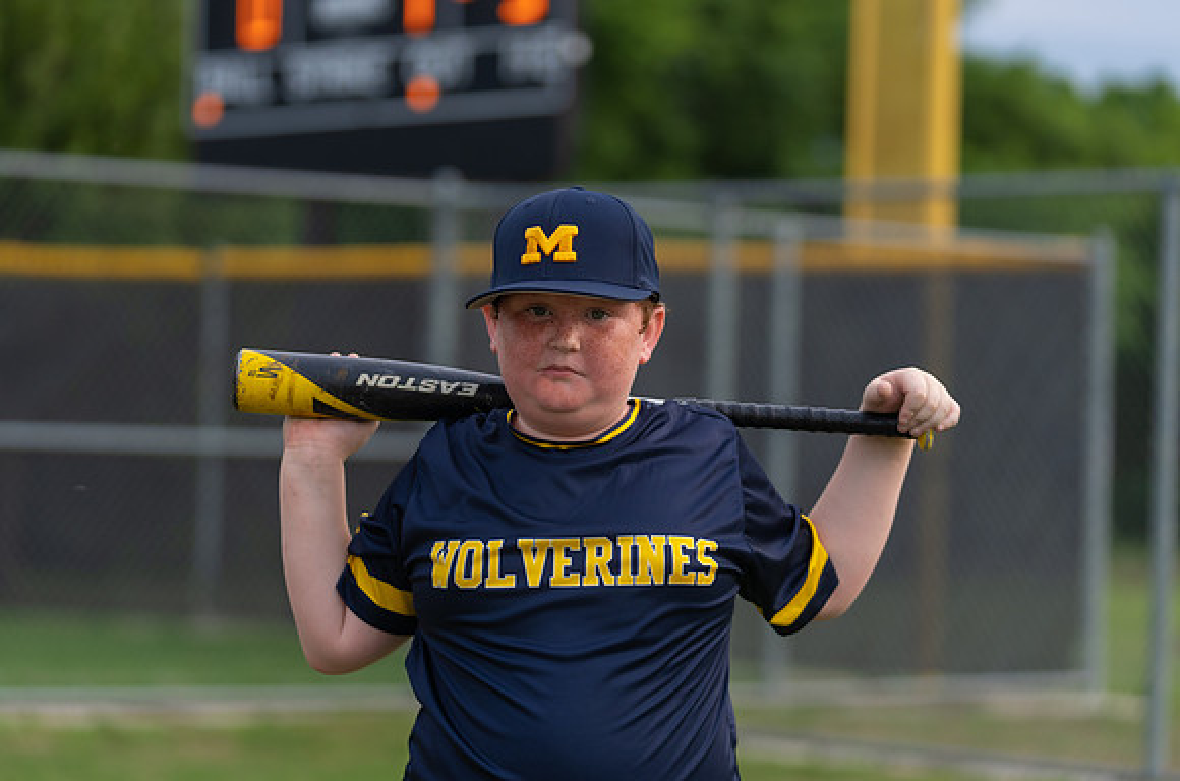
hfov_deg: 15.3
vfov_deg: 10.1
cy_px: 359
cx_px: 544
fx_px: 4401
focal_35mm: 135
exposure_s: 1/320
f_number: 2.8
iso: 250
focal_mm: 110
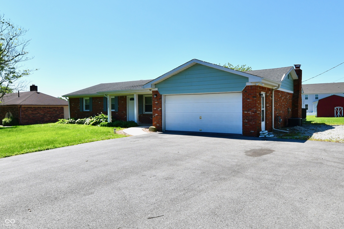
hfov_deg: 93.3
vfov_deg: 70.4
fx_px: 162
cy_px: 114
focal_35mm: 17
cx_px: 172
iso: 640
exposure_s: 1/500
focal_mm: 17
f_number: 11
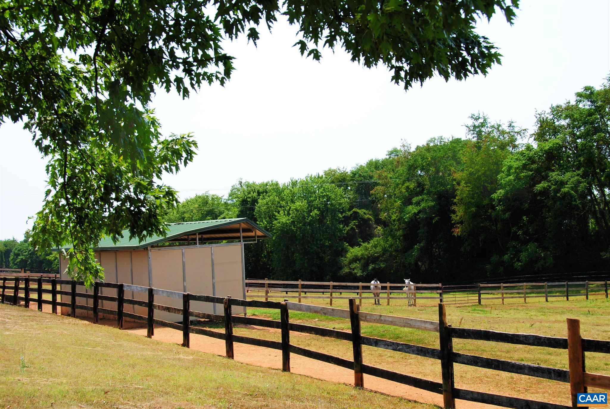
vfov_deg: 28.2
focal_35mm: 48
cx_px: 305
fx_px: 814
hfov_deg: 41.1
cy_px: 204
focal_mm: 32
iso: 200
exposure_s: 1/125
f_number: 9
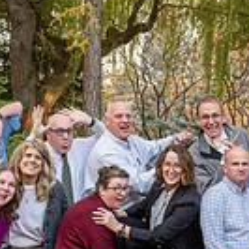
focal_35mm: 89
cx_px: 281
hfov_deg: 18.7
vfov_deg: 19.5
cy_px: 154
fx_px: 724
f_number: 6.3
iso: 2500
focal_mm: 24
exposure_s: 1/160
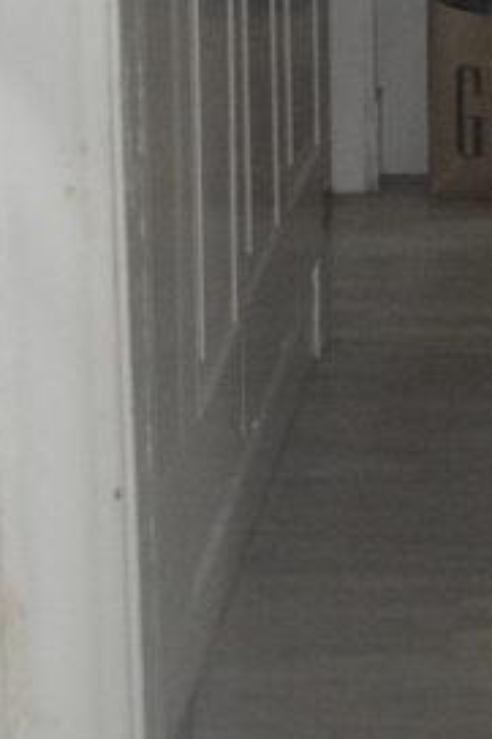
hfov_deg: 8.6
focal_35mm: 155
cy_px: -299
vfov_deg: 12.7
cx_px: 748
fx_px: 3181
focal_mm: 26
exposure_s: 1/60
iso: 3200
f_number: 4.2
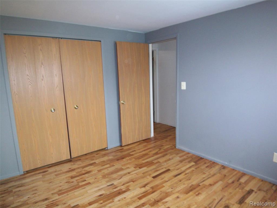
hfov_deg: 73.9
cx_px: 138
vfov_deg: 58.9
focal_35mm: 23
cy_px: 104
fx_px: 184
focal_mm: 3.8
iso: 125
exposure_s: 1/30
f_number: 2.8
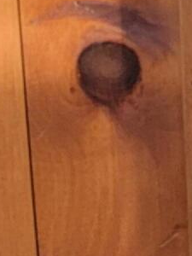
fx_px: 1183
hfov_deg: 8.3
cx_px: 507
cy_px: -470
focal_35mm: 160
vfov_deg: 9.9
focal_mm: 6.7
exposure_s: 1/120
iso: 250
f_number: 1.8
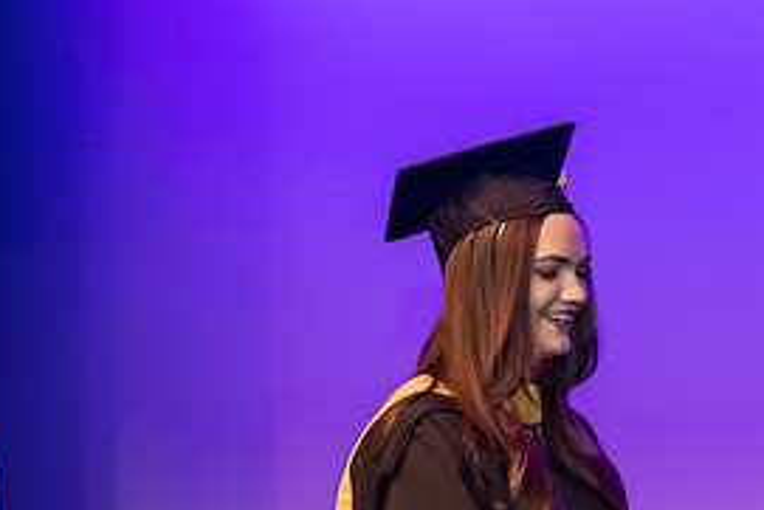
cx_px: 739
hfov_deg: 13.5
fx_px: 3185
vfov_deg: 9.1
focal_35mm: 150
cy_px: 427
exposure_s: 1/200
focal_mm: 70
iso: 3200
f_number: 4
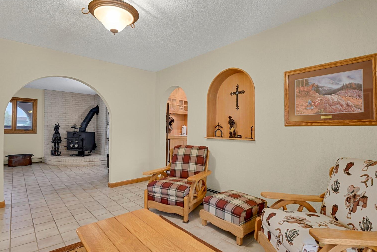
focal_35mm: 18
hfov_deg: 90.0
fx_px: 189
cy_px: 126
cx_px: 187
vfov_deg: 67.4
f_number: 8
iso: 250
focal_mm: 17
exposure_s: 6
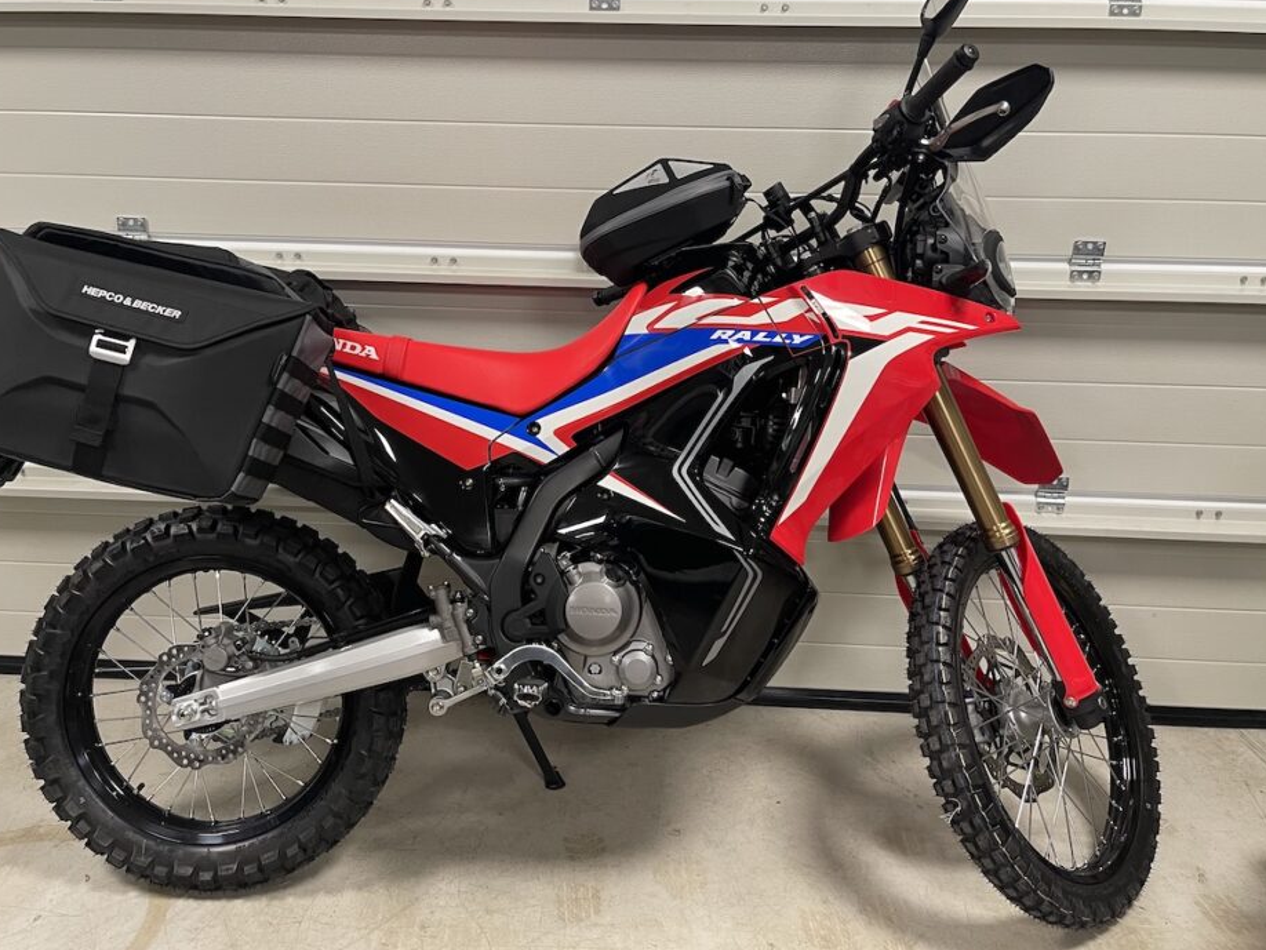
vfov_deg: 48.2
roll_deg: -1.1
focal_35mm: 29
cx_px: 599
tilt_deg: -16.3
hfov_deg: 61.6
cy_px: 443
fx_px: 1061
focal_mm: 5.1
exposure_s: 1/54
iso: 200
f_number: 1.6
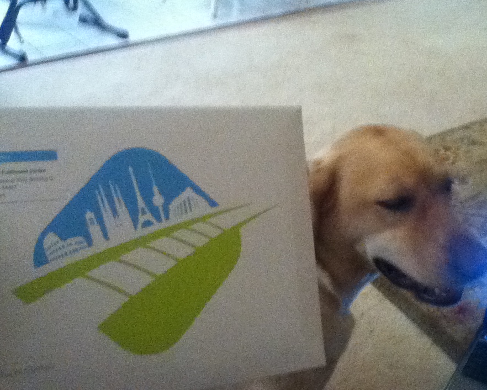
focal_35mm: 34
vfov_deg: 43.4
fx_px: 490
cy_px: 193
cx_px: 264
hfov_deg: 52.8
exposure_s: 1/30
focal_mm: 3.85
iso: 500
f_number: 2.4
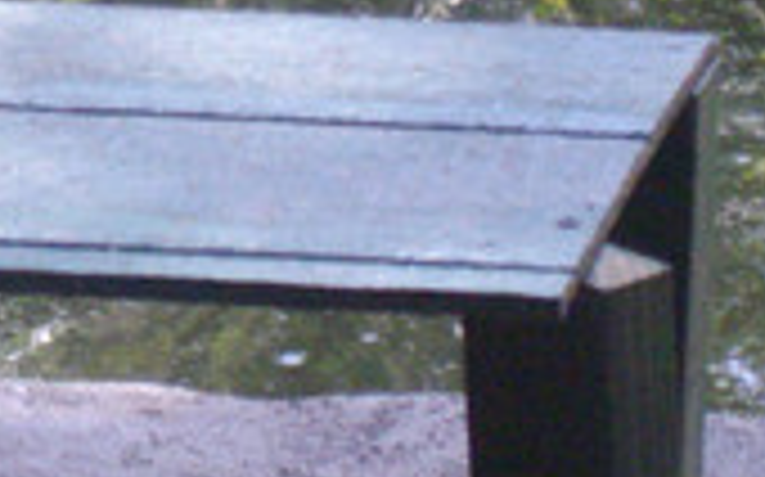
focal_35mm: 431
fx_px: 8980
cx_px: 54
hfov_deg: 4.9
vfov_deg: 3.0
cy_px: -189
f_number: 4.8
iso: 320
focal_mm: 18
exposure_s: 1/125
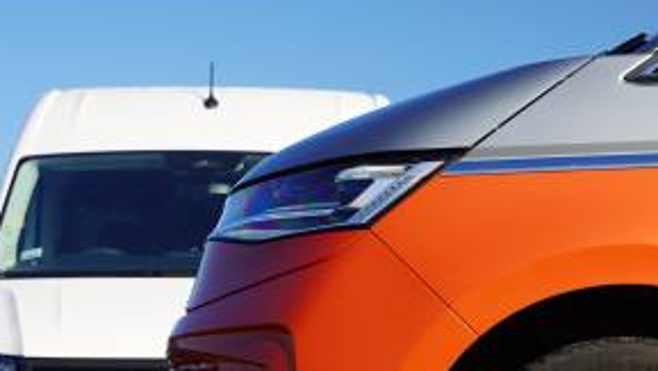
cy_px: 346
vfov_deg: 8.6
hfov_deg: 15.1
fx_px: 2459
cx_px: 535
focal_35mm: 141
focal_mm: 60.8
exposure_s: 1/125
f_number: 6.3
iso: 100
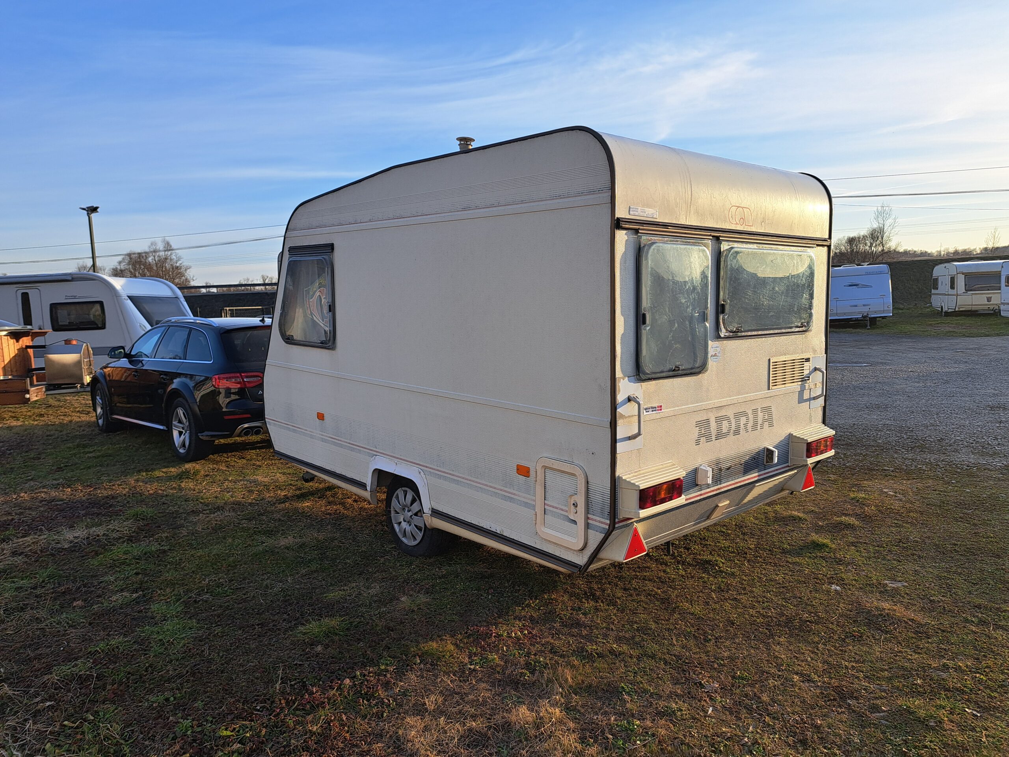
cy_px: 378
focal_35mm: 24
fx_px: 700
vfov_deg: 56.8
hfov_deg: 71.6
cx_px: 504
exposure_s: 1/591
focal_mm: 5.23
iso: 50
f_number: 1.8
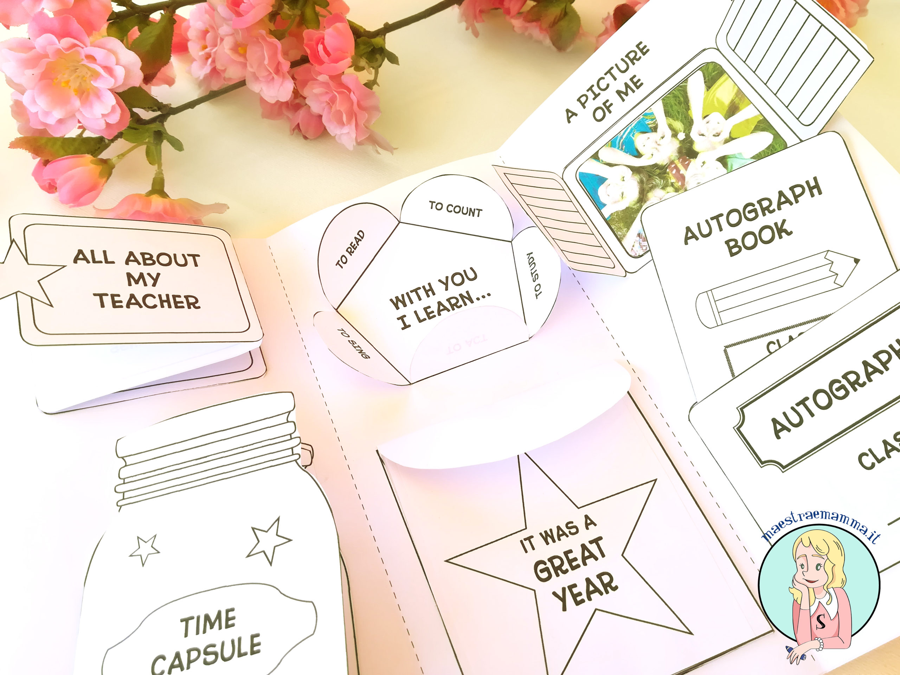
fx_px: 676
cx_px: 450
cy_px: 338
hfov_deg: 67.3
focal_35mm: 26
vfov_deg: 53.1
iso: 50
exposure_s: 1/123
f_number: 2.2
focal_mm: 3.83
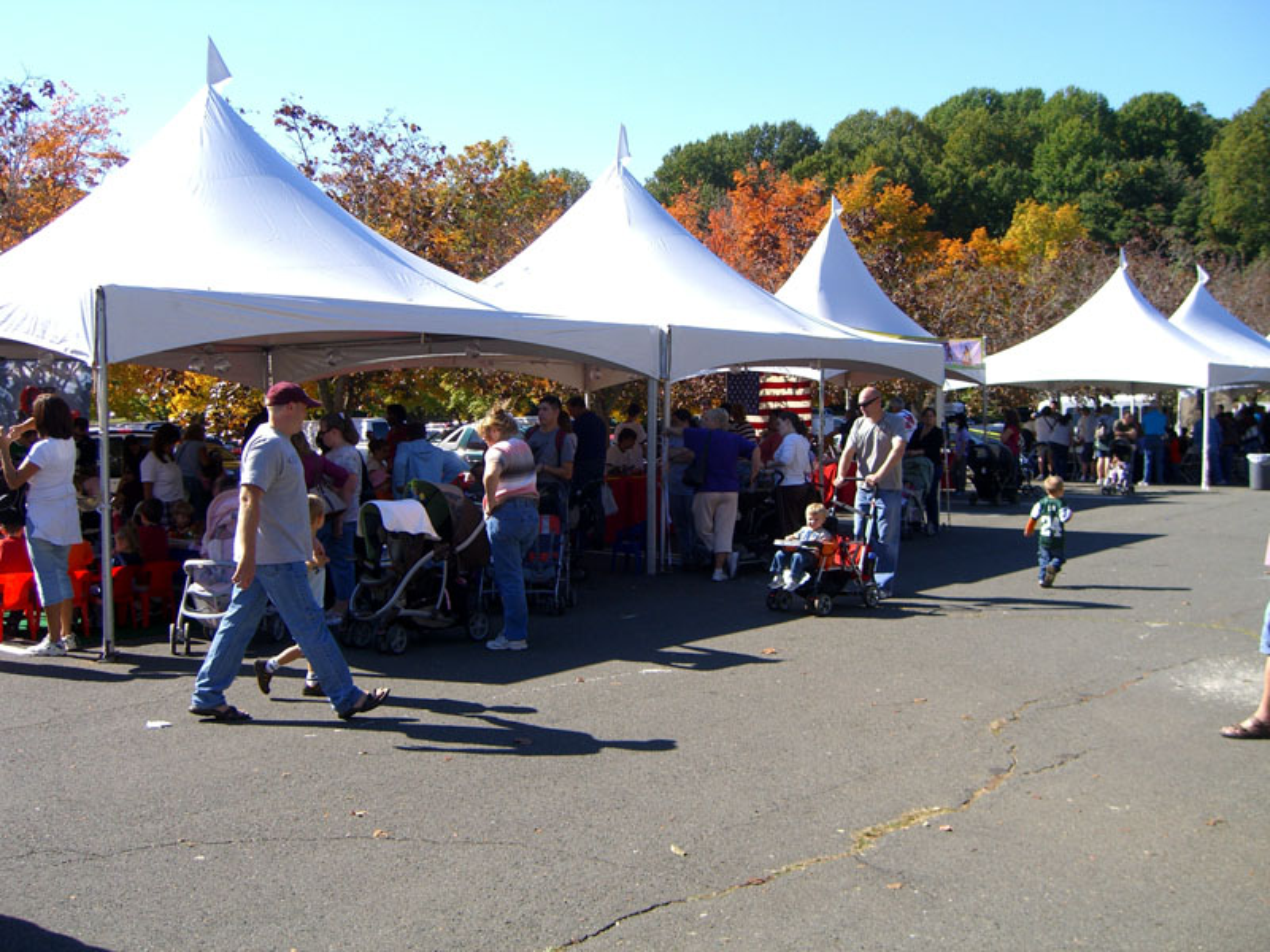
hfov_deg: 49.0
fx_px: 1394
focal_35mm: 38
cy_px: 476
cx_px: 635
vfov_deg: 37.7
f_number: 2.8
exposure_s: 1/640
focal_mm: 7.9
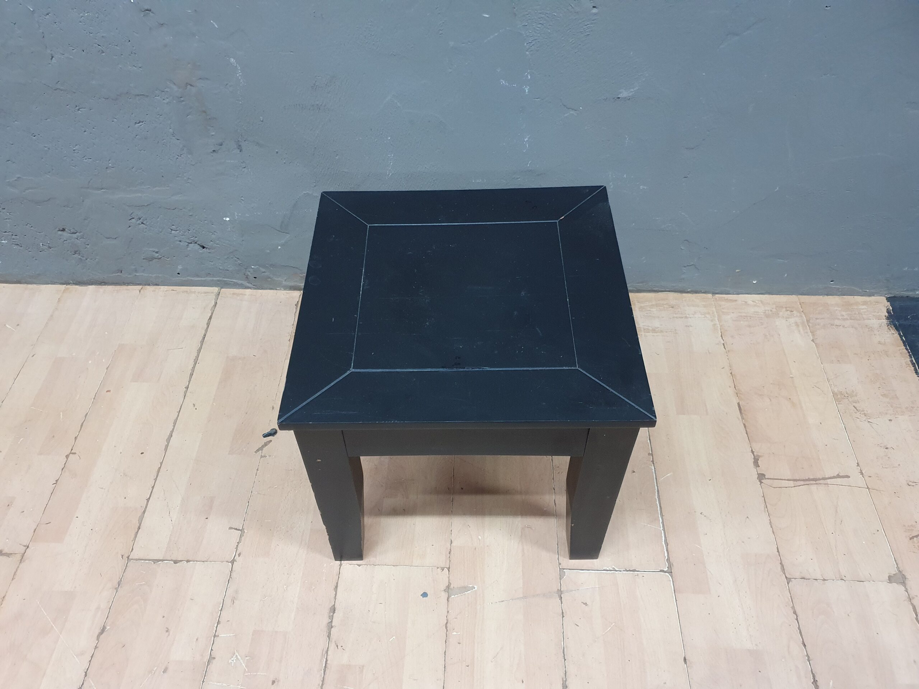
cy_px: 344
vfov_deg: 53.1
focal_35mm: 26
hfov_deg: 67.3
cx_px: 460
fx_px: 690
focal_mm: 4.32
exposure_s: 1/50
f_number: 1.5
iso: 320
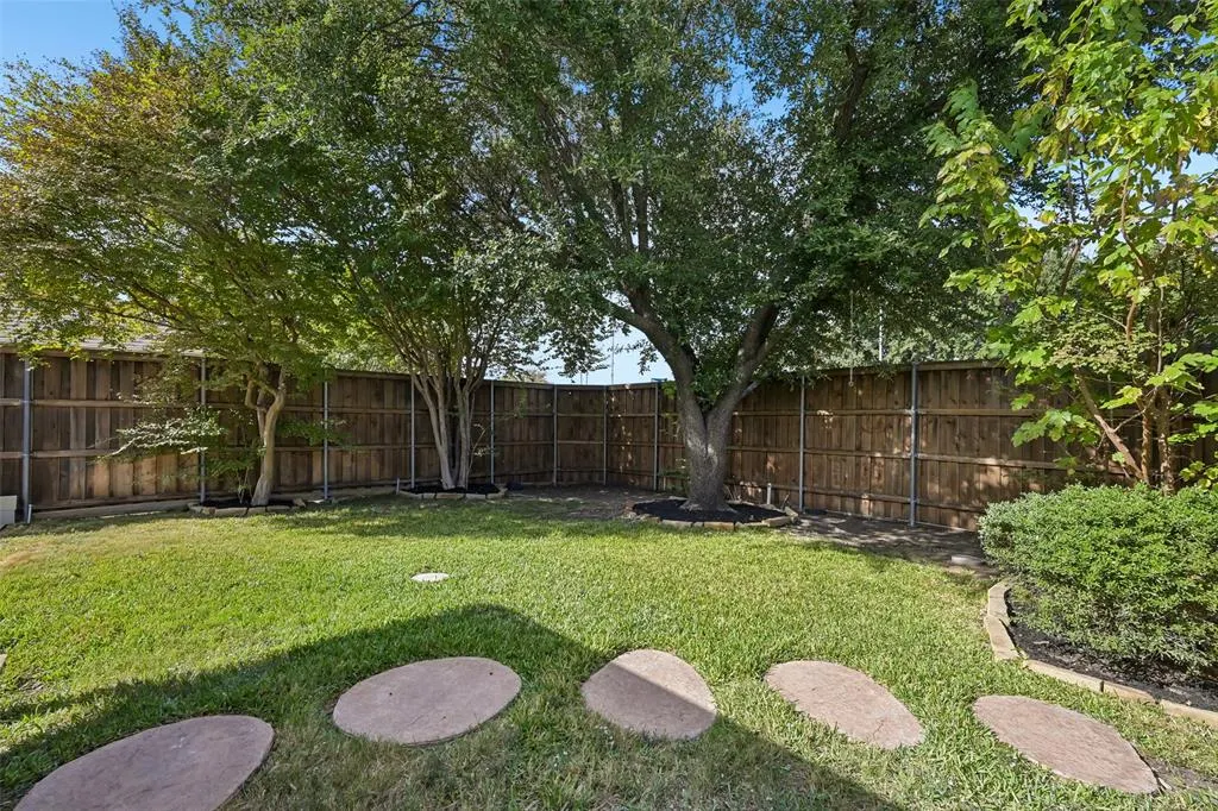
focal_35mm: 15
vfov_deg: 77.3
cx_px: 609
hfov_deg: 100.4
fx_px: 507
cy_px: 406
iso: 400
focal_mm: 15
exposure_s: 1/400
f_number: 8
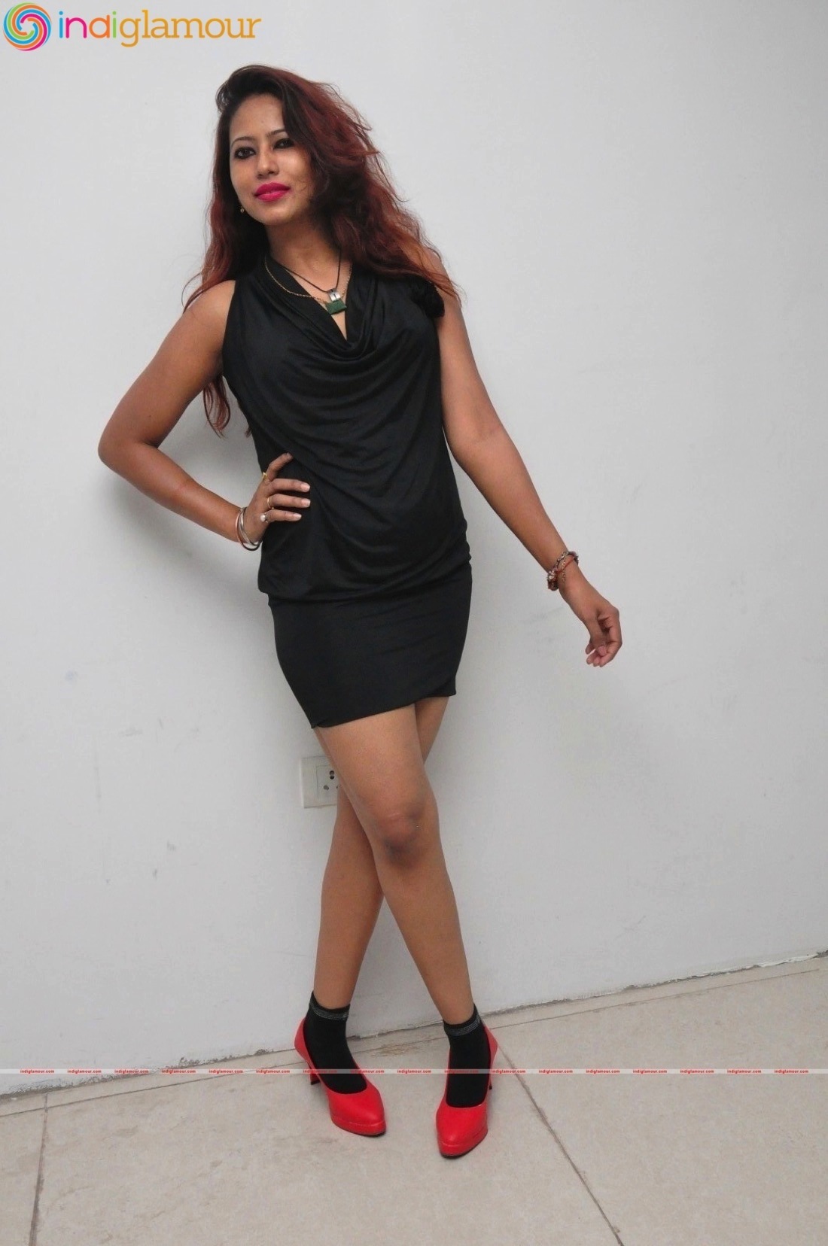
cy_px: 623
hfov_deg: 36.8
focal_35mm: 36
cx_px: 414
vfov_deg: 53.2
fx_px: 1245
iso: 3200
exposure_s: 1/125
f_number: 6.3
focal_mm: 24
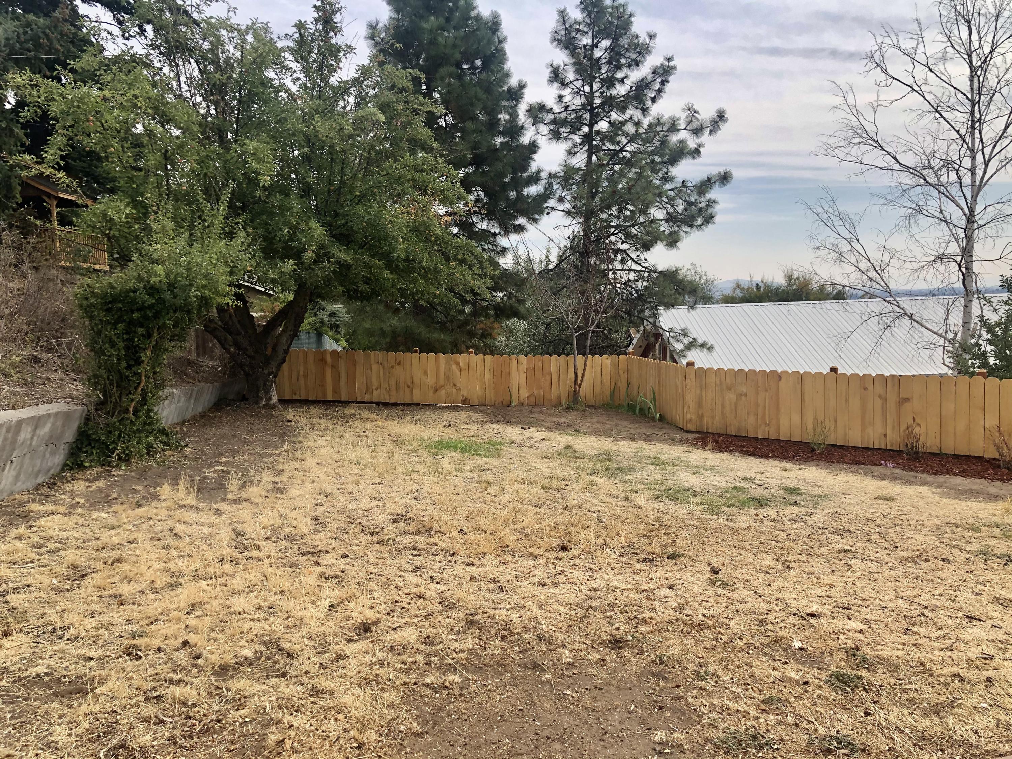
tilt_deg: -4.9
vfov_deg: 49.7
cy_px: 380
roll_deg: +3.5
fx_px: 819
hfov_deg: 63.4
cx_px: 506
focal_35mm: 28
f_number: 1.8
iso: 20
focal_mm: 4
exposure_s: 1/1600
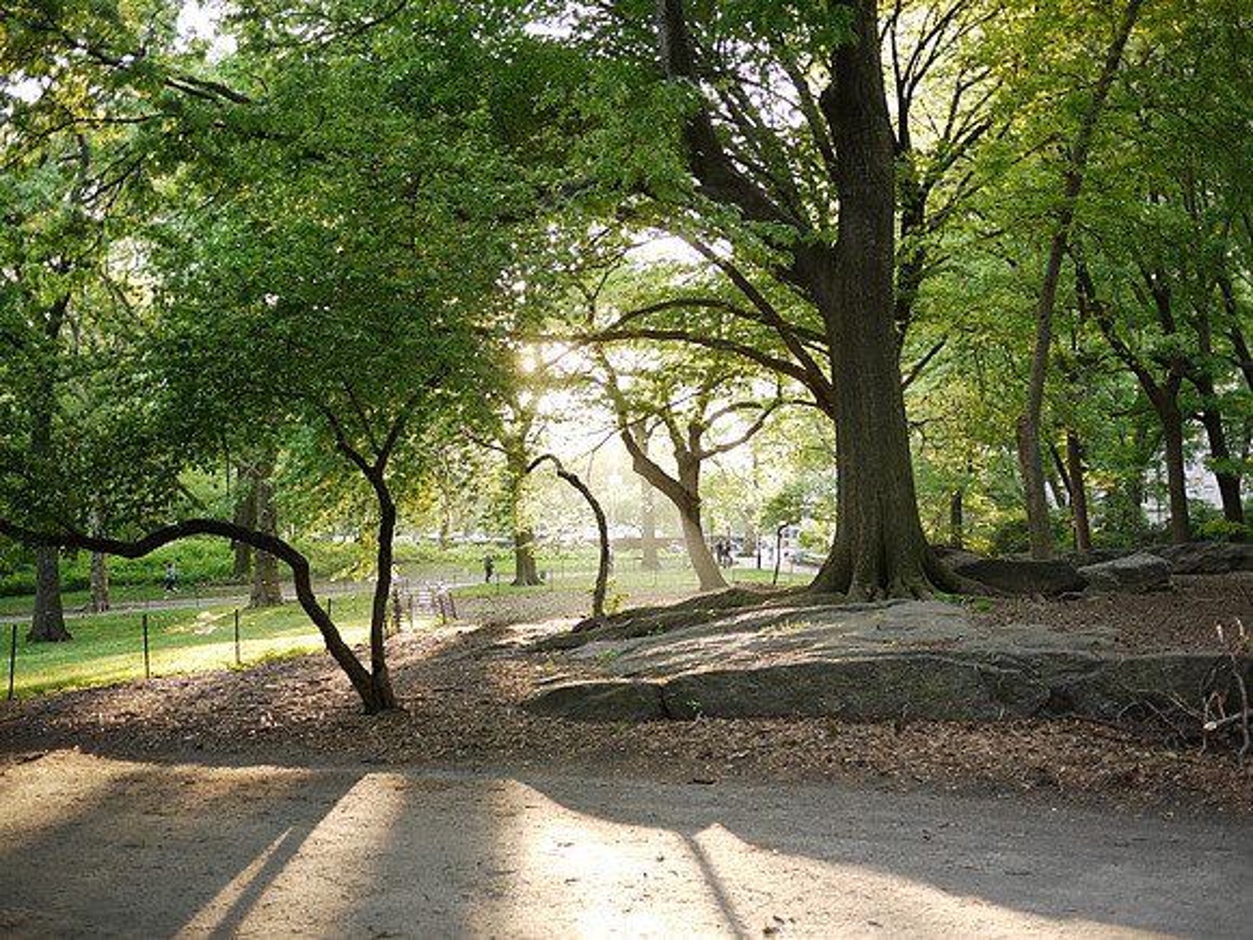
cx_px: 626
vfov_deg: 36.0
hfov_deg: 46.8
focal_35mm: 40
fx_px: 1448
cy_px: 470
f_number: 1.8
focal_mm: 20
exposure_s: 1/60
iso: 100
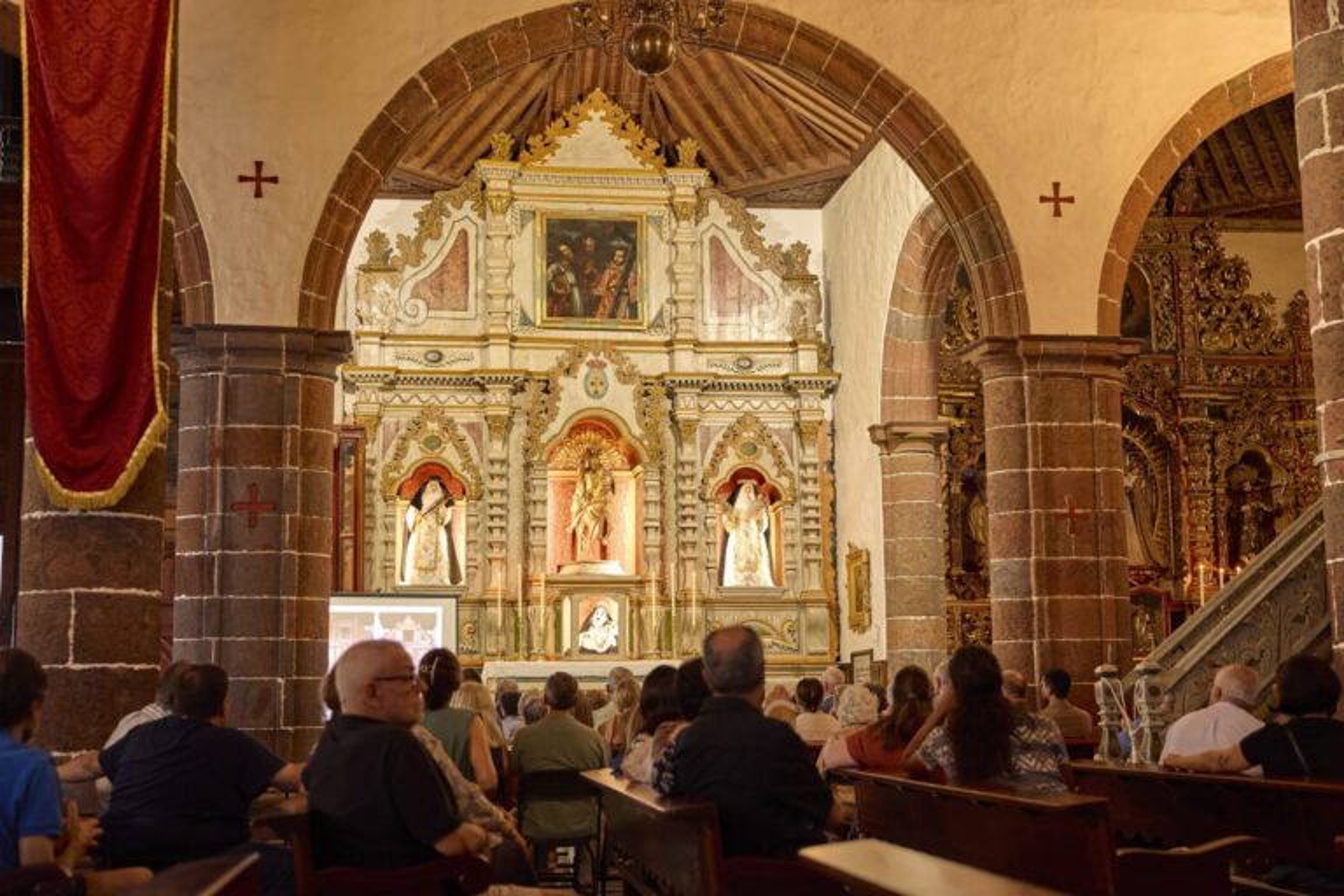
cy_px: 448
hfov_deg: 44.5
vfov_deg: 30.5
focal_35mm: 44
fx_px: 1643
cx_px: 672
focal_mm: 44
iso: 2500
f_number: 2.8
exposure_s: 1/80
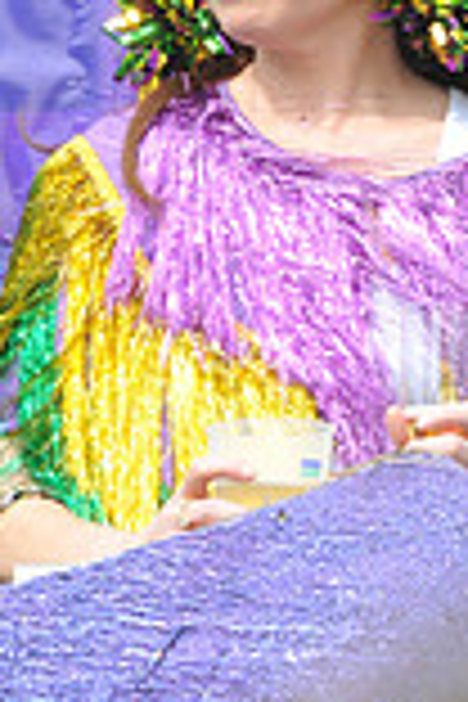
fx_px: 8696
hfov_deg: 3.0
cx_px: 1192
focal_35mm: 446
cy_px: -126
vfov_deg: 4.6
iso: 200
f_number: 10
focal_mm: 120
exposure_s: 1/100
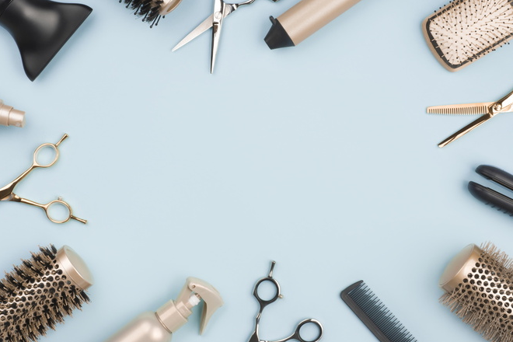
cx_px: 254
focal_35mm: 72
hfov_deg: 28.1
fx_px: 1026
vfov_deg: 18.9
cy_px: 161
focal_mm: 60
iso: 250
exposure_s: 1/80
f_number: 36
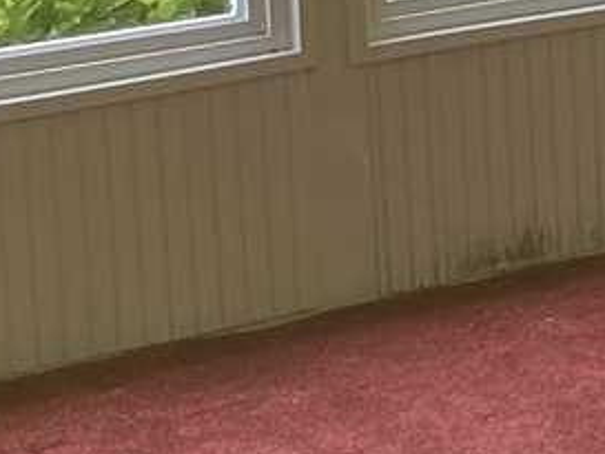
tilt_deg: -9.6
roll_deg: +0.7
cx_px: 1250
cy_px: -84
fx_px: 3410
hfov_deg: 9.4
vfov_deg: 7.6
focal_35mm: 195
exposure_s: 1/122
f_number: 1.8
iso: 32
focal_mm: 4.25
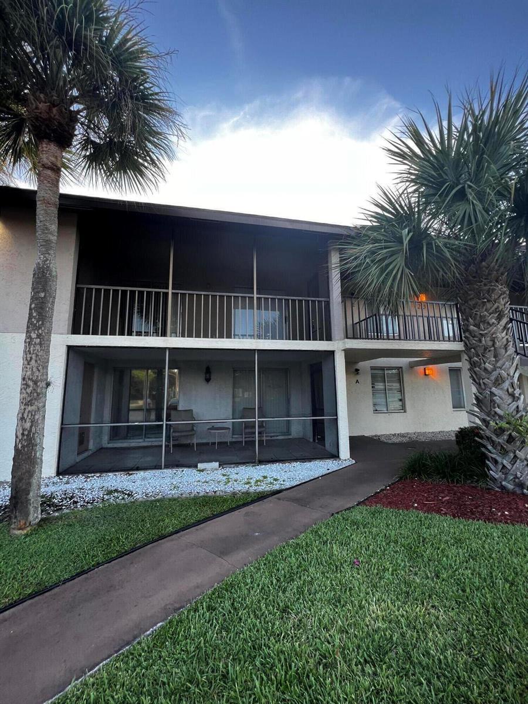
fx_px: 264
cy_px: 352
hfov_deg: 89.9
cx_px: 264
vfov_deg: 106.2
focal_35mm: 13
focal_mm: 1.57
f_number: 1.8
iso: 50
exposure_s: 1/99
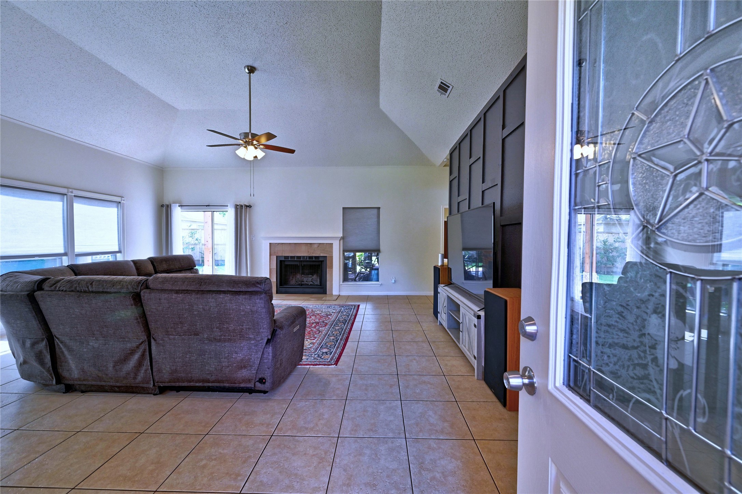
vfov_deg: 81.1
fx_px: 288
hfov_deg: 104.3
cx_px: 371
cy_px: 247
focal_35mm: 14
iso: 400
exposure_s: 1/13
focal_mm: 14
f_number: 8
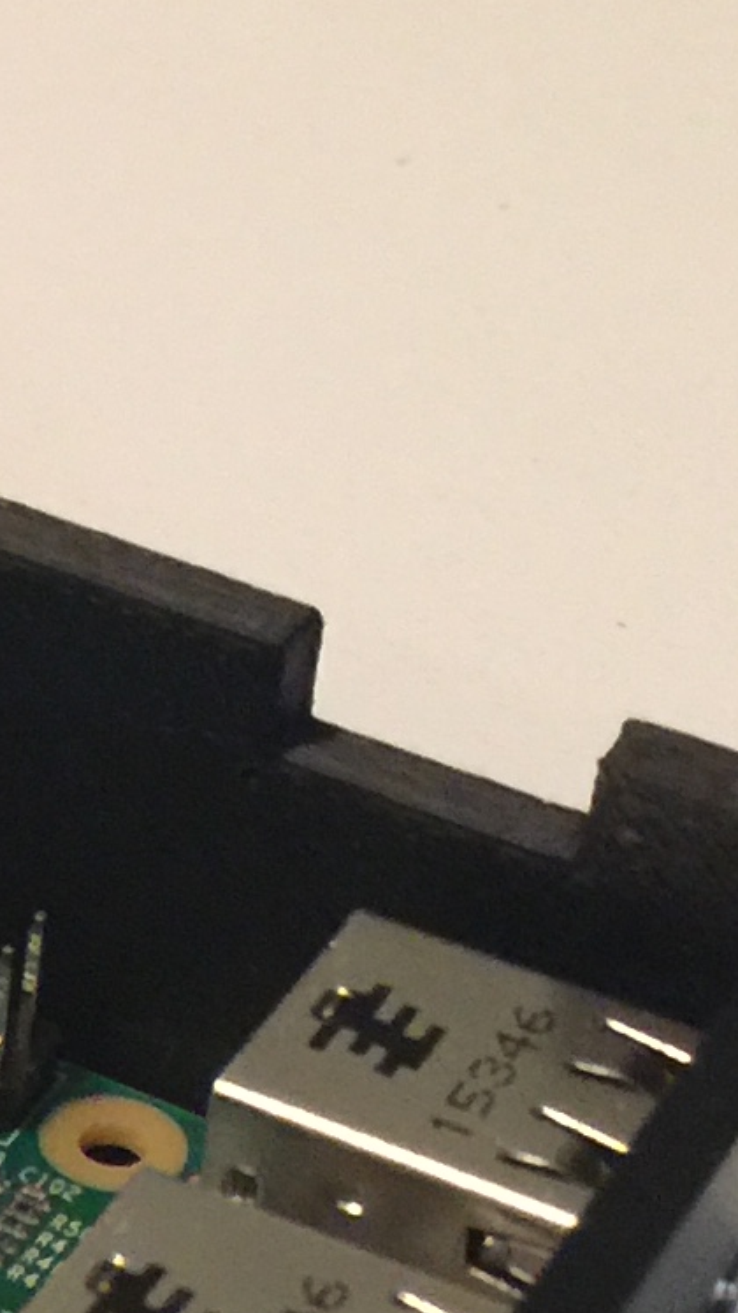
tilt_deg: -35.2
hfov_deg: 8.3
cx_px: -843
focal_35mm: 138
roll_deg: -0.4
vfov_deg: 15.6
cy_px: 773
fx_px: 4803
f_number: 2.2
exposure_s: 1/4
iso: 100
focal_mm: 4.15
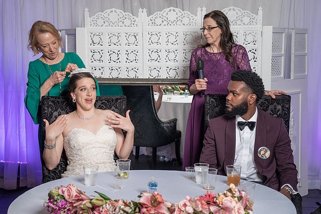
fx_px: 530
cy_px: 98
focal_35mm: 59
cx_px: 159
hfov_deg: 33.7
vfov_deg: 22.9
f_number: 5.6
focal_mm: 54
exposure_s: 1/200
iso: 1000
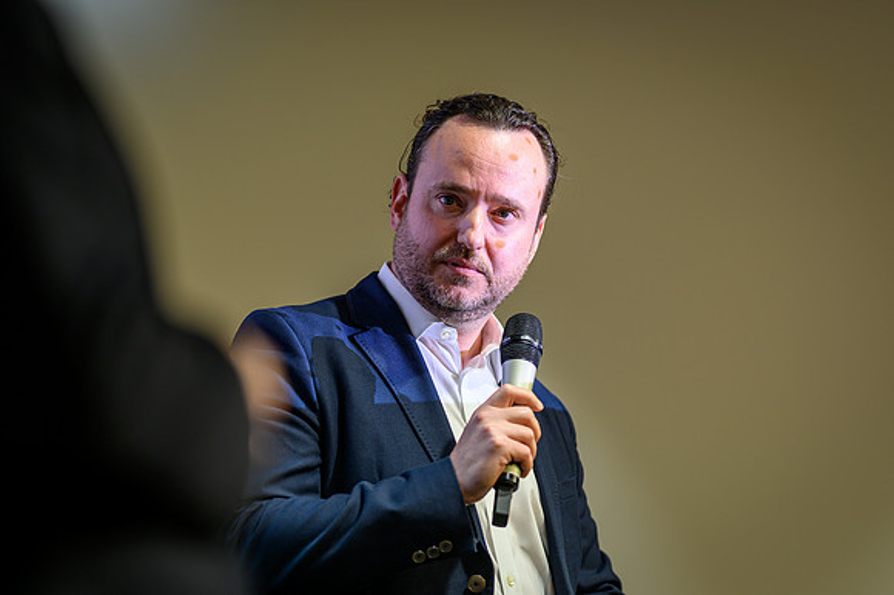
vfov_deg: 6.8
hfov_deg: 10.2
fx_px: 5013
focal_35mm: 202
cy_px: 298
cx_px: 447
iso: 64
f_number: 1.8
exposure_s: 1/200
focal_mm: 135
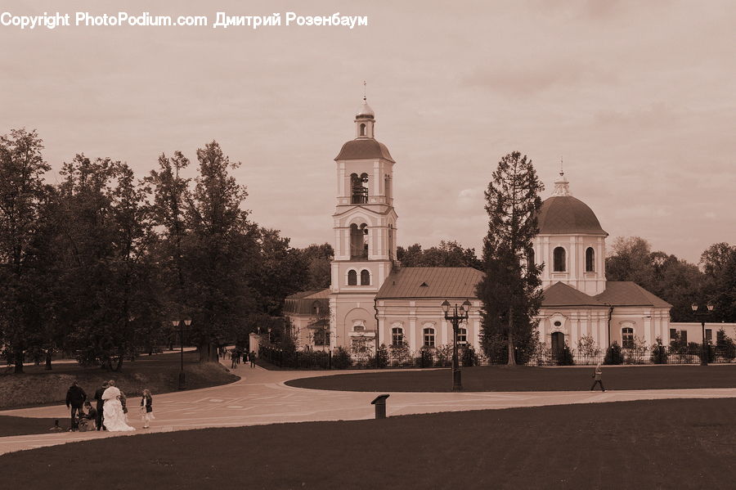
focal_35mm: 52
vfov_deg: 26.0
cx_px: 368
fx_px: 1062
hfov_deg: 38.2
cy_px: 245
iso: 640
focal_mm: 52
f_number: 10
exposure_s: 1/400
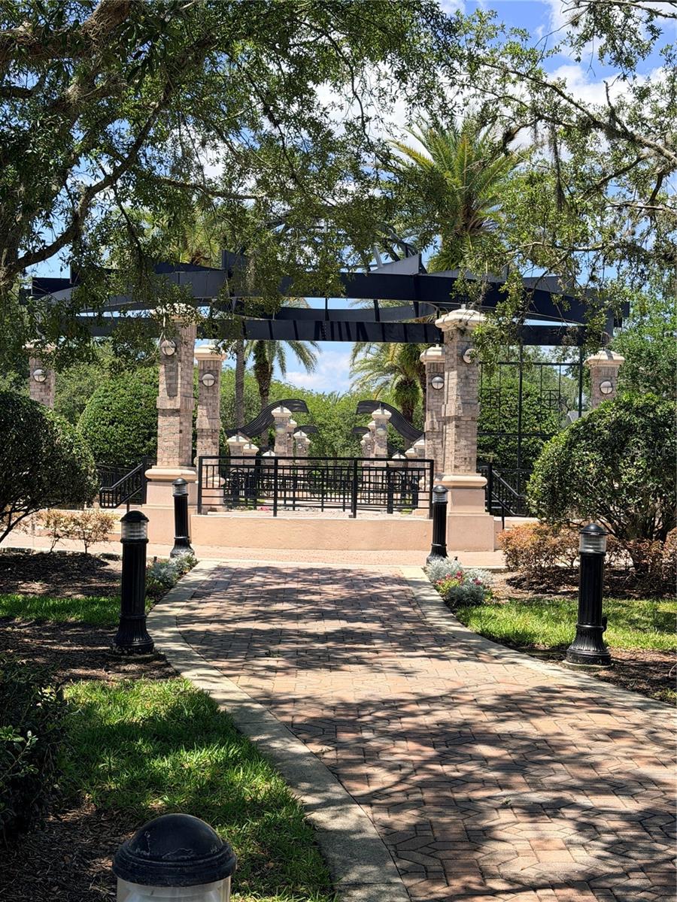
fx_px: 1252
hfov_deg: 30.3
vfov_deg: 39.7
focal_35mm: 48
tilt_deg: +3.0
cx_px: 338
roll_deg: -1.2
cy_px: 451
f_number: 1.78
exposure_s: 1/2865
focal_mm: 6.76
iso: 64
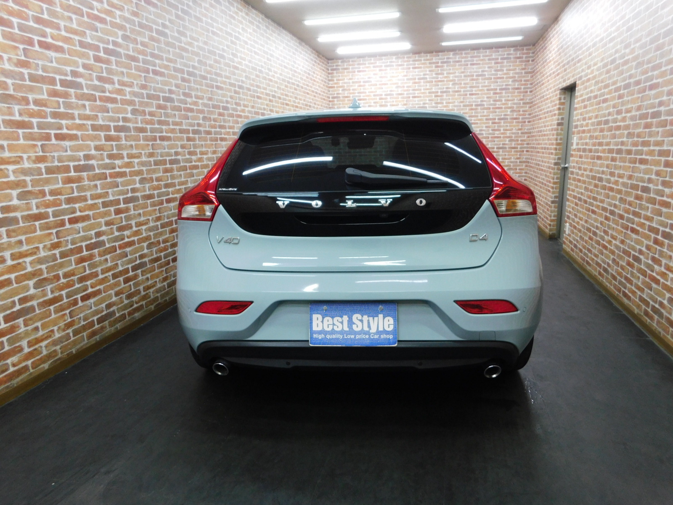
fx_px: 447
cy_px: 252
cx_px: 336
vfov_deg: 58.9
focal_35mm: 23
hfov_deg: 73.9
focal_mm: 4
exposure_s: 1/30
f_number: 3
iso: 220
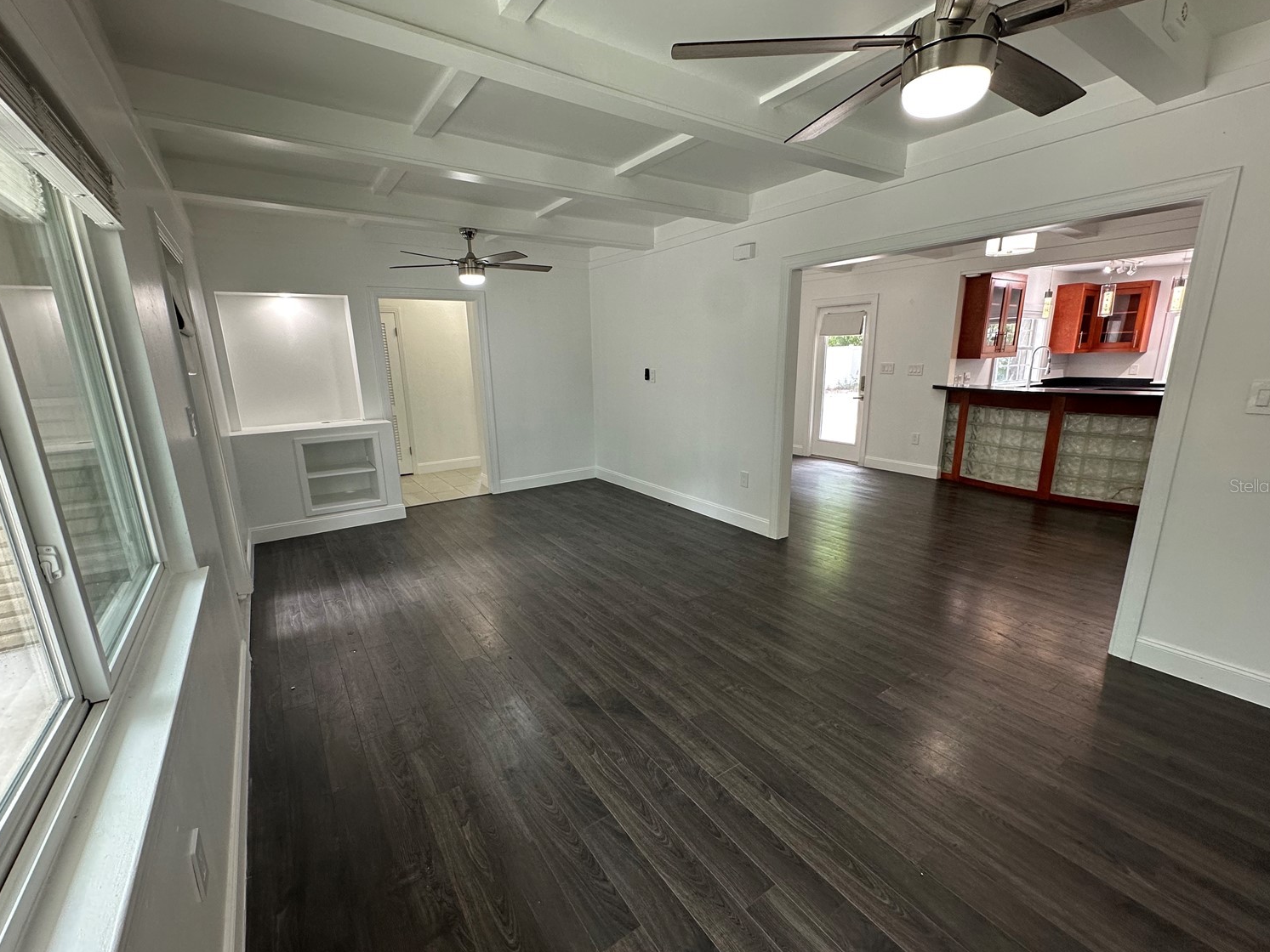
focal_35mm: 15
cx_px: 629
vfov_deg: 81.7
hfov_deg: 98.2
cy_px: 485
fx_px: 550
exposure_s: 1/120
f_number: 2.2
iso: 160
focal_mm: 2.22
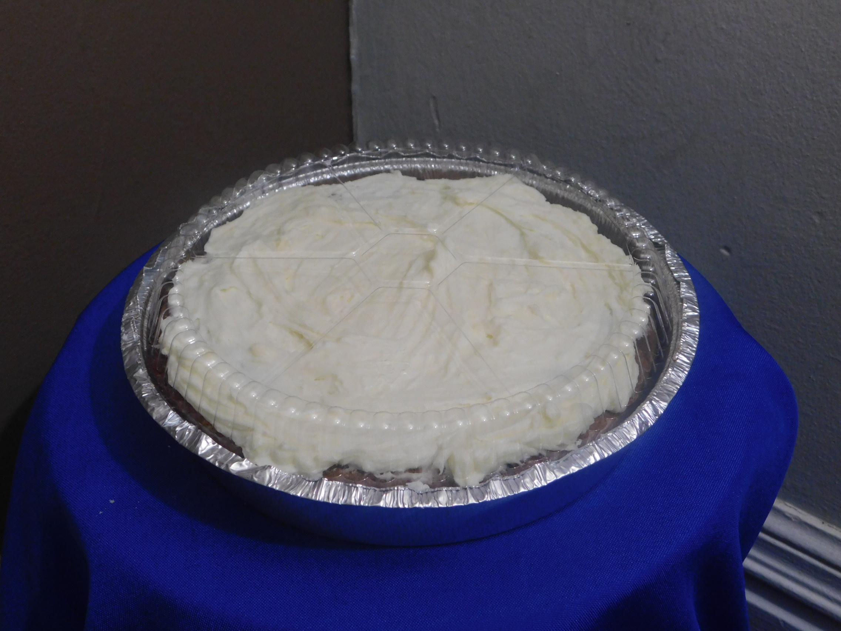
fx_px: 1093
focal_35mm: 45
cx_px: 420
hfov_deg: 42.1
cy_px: 316
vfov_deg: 32.2
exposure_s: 1/10
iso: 400
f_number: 3.7
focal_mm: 8
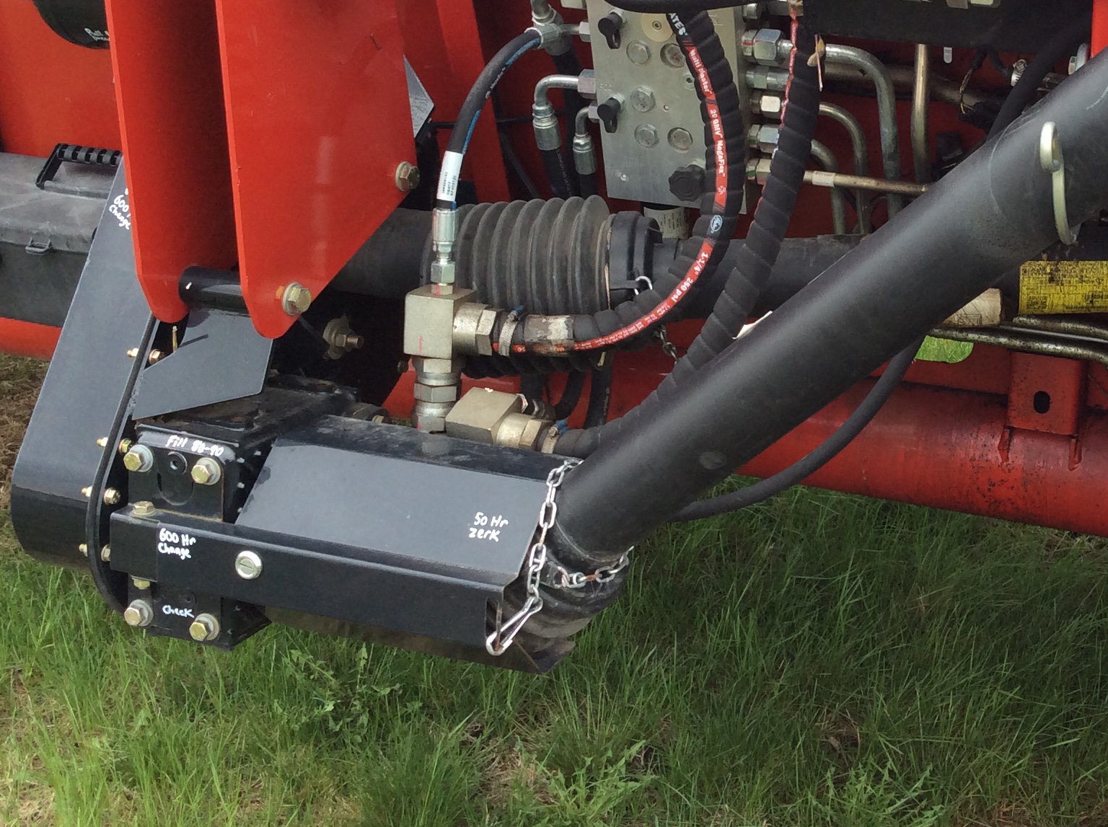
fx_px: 1726
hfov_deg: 34.6
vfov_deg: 26.7
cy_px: 235
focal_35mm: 54
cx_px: 878
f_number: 2.4
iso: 32
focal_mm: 3.3
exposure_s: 1/283
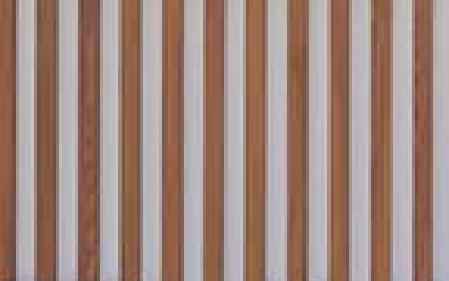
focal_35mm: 334
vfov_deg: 3.8
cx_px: 776
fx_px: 4087
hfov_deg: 6.2
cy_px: 893
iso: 280
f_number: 6.3
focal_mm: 49
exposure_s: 1/250
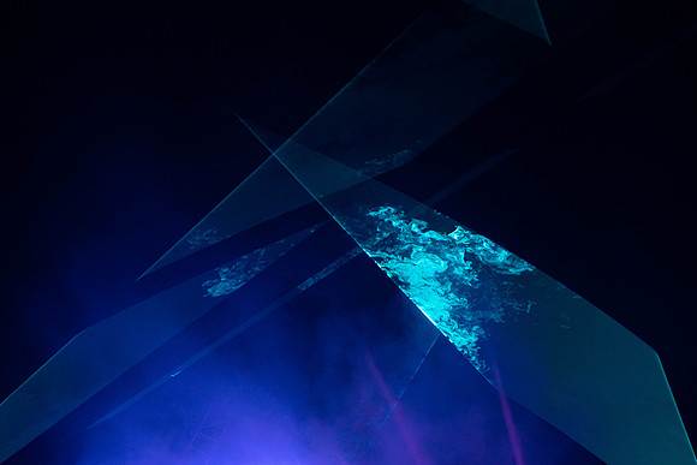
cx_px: 348
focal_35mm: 200
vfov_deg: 6.9
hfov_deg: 10.3
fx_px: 3873
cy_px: 232
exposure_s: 1/250
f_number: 5.6
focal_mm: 200
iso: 6400
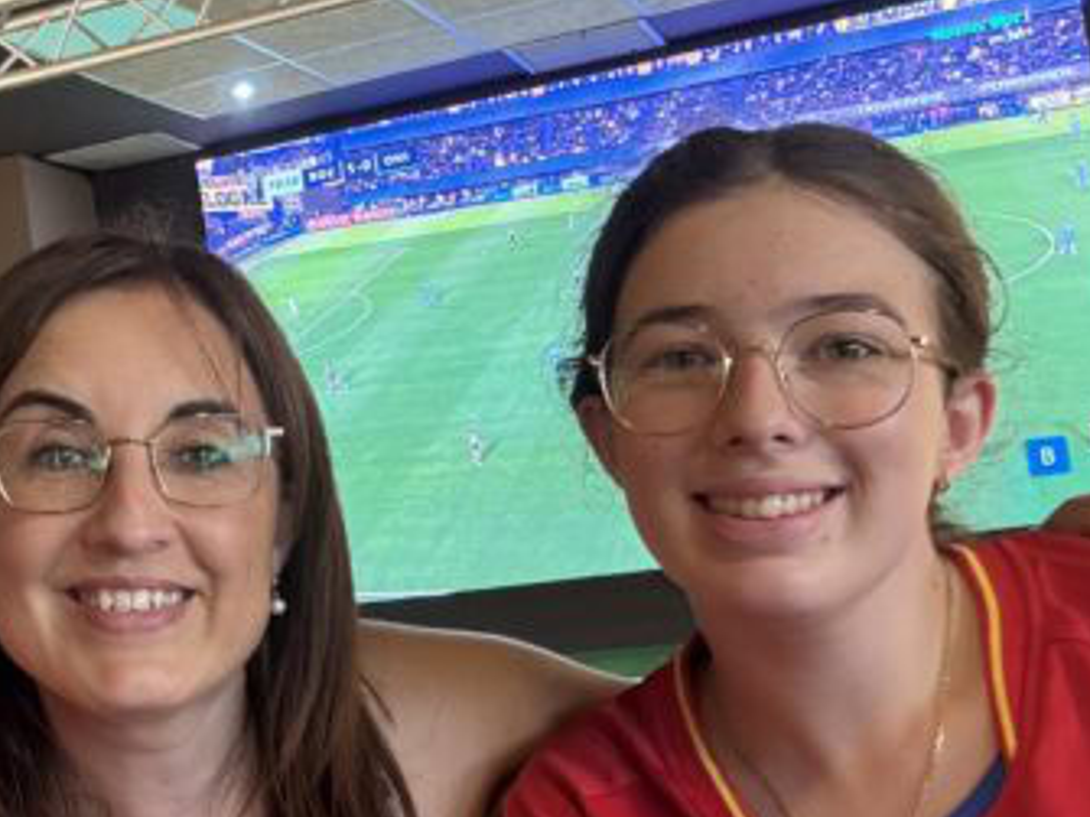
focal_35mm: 55
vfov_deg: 26.5
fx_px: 1731
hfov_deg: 34.1
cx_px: 247
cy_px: 397
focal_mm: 2.7
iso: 250
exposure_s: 1/50
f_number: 1.9
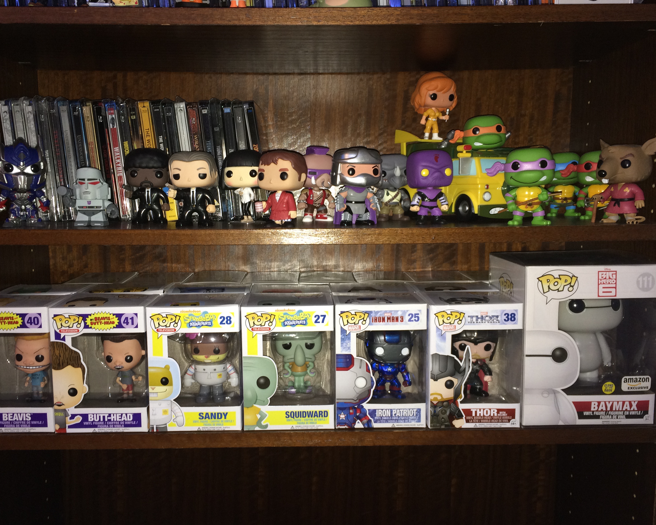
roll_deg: +0.8
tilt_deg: -6.4
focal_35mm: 31
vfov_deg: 47.1
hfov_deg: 57.2
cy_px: 264
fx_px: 602
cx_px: 314
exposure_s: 1/16
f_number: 2.2
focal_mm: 4.15
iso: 80
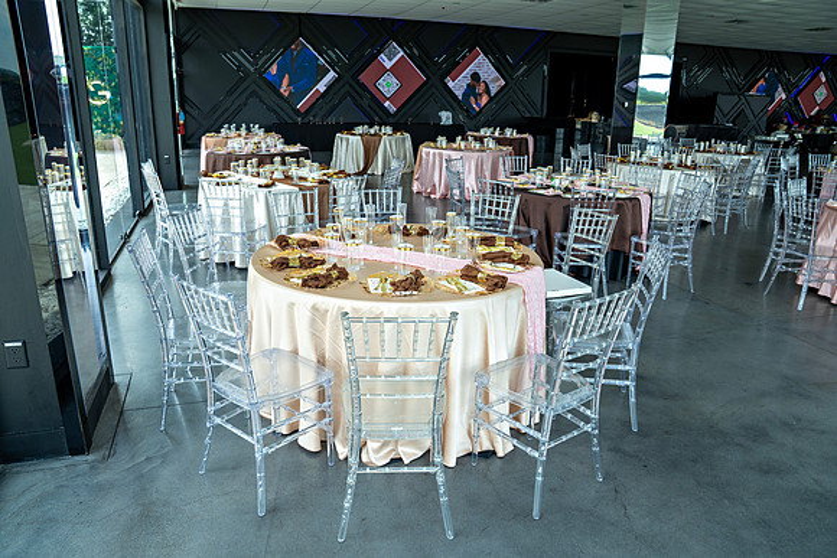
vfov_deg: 53.2
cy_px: 279
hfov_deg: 73.7
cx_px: 418
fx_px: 558
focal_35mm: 24
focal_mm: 24
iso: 250
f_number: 4
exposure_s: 1/160
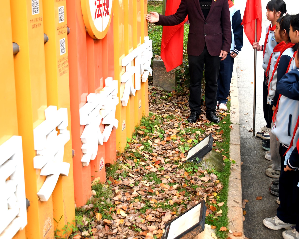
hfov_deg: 35.7
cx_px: 199
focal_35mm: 52
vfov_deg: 29.0
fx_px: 460
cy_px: 89
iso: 200
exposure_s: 1/125
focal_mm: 22
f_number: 4
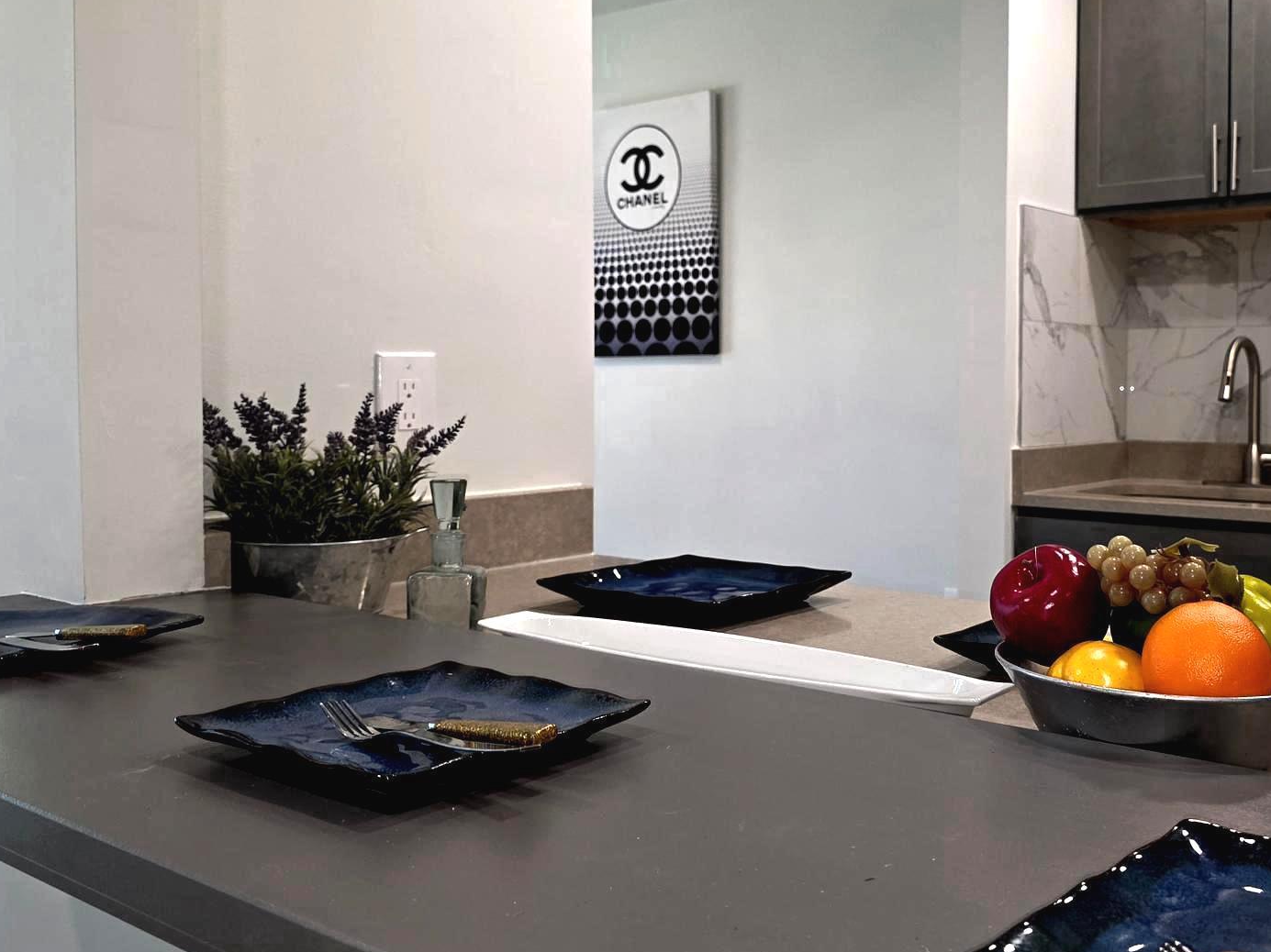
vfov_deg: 41.7
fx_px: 1248
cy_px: 415
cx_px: 797
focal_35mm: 34
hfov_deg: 53.4
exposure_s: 1/60.2
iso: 64
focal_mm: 6.3
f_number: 1.7
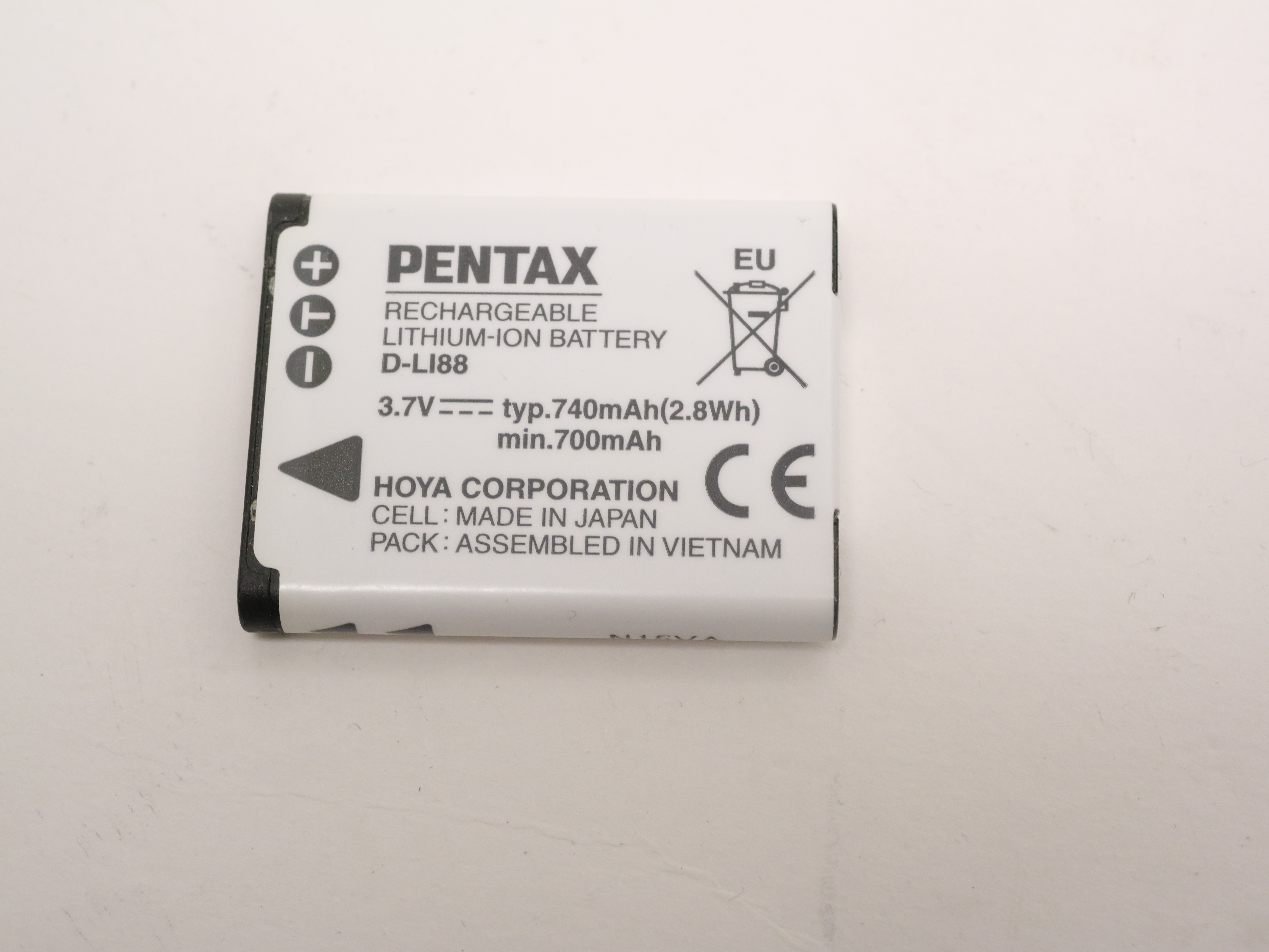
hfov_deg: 32.2
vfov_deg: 24.4
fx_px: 2200
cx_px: 634
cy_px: 476
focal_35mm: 60
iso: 2500
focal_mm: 30
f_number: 7.1
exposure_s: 1/125
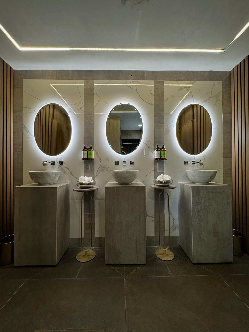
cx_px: 124
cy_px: 166
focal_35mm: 14
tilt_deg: +0.7
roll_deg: +0.2
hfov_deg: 85.7
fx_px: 134
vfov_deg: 102.1
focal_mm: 2.22
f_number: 2.2
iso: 200
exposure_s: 1/120
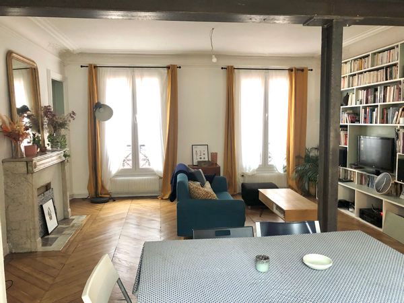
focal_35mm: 28
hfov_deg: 63.4
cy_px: 152
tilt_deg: -6.6
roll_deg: +0.7
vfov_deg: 49.7
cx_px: 202
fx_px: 327
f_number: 1.8
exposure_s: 1/13
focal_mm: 3.99
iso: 100
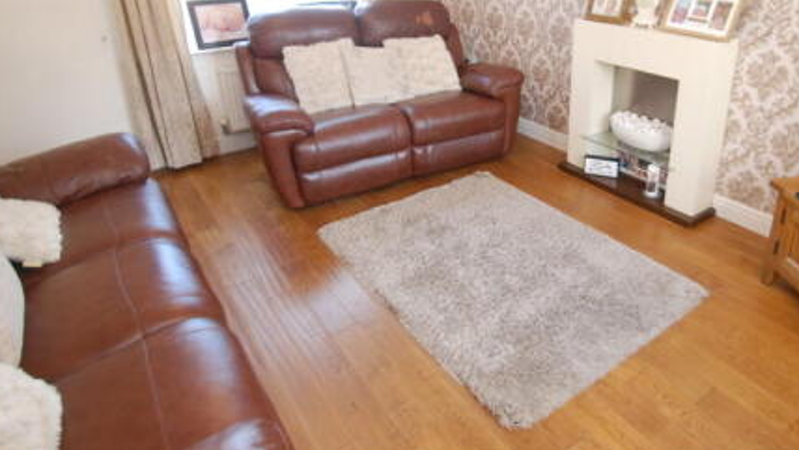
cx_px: 501
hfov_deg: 74.9
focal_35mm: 24
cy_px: 122
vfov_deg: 46.3
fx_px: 509
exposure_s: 1/25
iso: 400
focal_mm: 10
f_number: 3.5
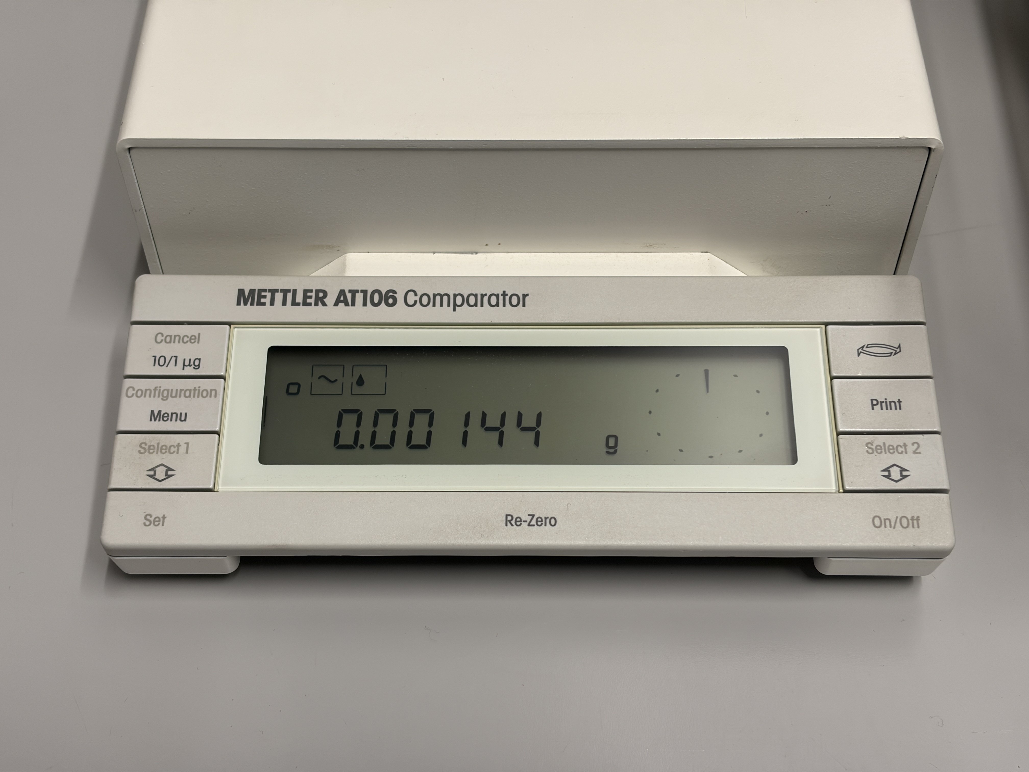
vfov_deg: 28.0
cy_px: 386
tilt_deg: -52.5
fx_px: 1546
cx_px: 514
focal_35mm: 52
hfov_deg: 36.8
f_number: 1.6
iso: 50
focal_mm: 5.96
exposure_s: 1/50
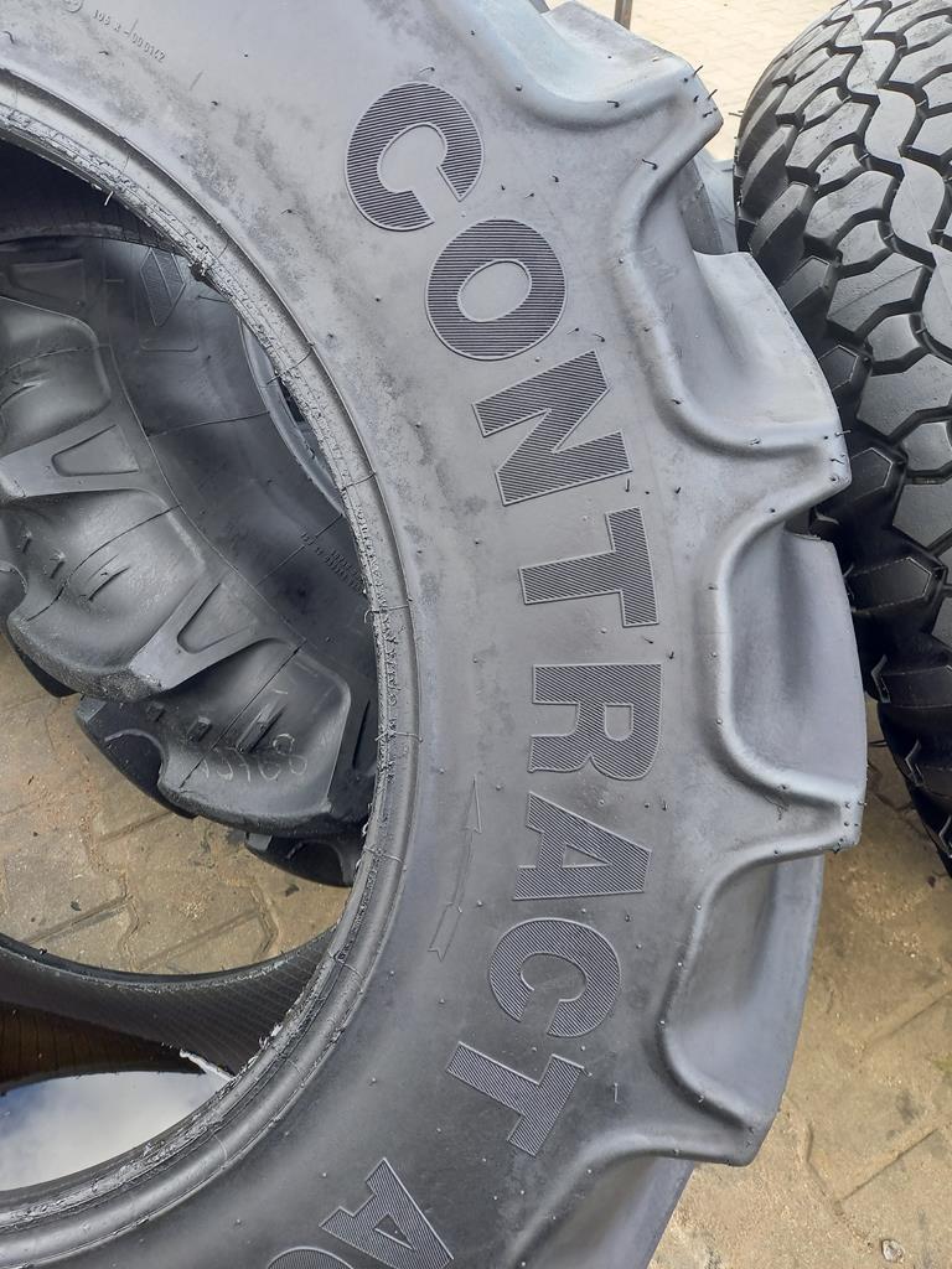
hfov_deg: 54.9
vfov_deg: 69.4
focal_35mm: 25
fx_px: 917
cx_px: 476
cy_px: 634
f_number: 1.8
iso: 80
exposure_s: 1/100
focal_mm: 4.65
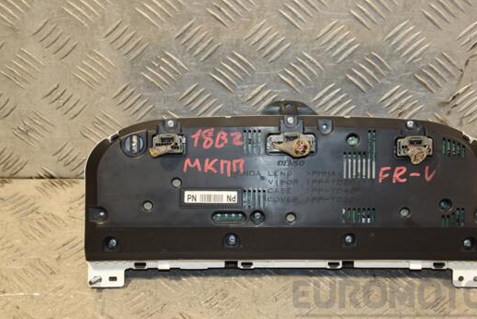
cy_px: 171
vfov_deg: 17.4
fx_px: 1042
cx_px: 275
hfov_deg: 25.8
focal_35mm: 79
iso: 800
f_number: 4.8
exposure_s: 1/125
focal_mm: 45
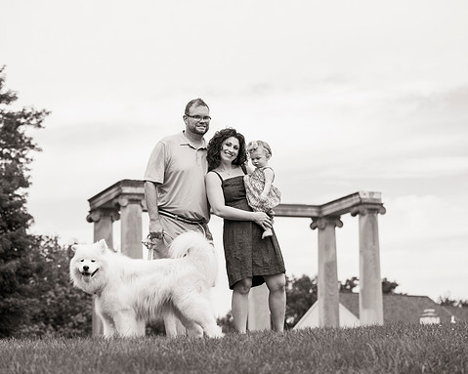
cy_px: 182
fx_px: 1357
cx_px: 222
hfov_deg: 19.6
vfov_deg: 15.7
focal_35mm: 98
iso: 500
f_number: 3.2
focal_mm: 80
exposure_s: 1/4000
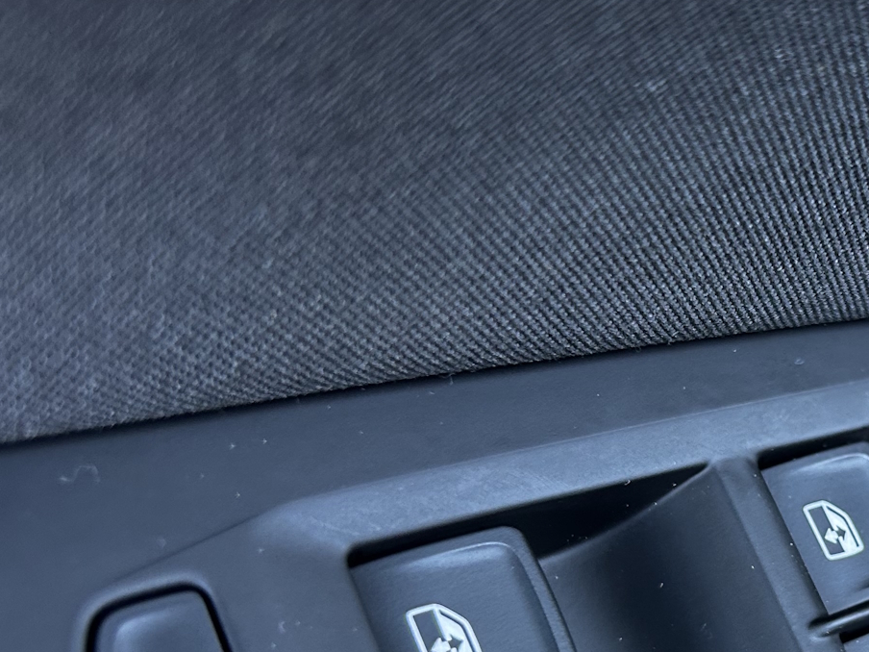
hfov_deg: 30.8
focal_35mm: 58
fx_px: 1456
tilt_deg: -52.4
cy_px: 484
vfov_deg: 25.0
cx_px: 871
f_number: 1.5
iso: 200
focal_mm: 5.7
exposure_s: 1/56
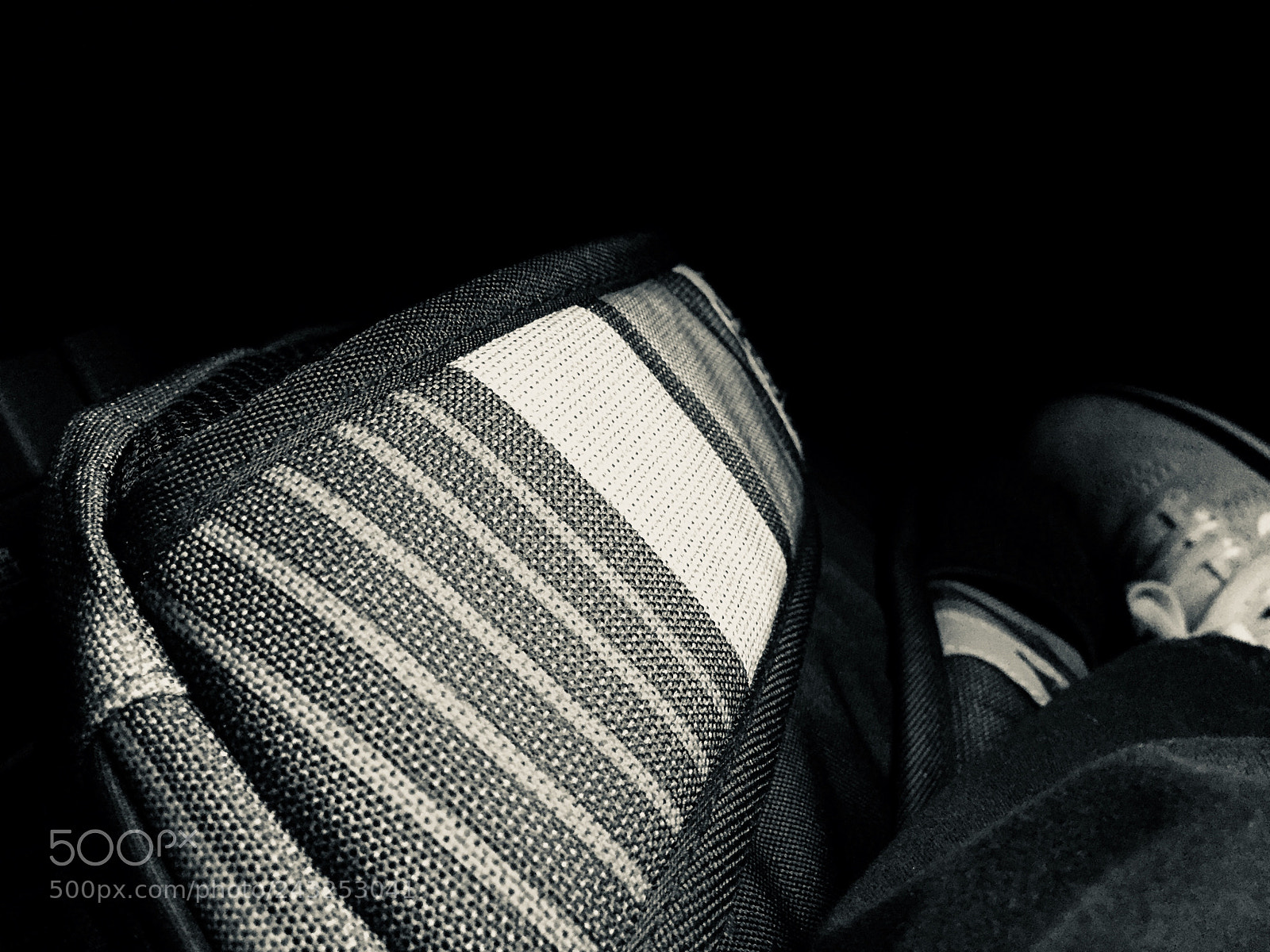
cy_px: 476
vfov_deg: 48.2
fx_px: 1064
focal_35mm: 29
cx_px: 635
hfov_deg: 61.7
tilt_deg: -34.5
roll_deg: +14.3
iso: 250
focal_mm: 4.15
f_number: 2.2
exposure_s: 1/15
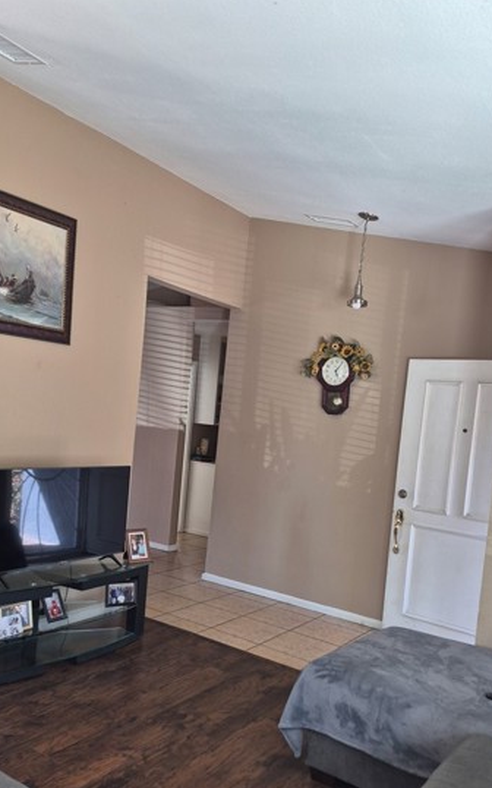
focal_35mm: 29
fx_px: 622
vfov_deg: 64.2
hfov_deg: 43.1
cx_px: 253
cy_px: 460
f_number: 1.8
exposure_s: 1/120
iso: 200
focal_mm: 5.4
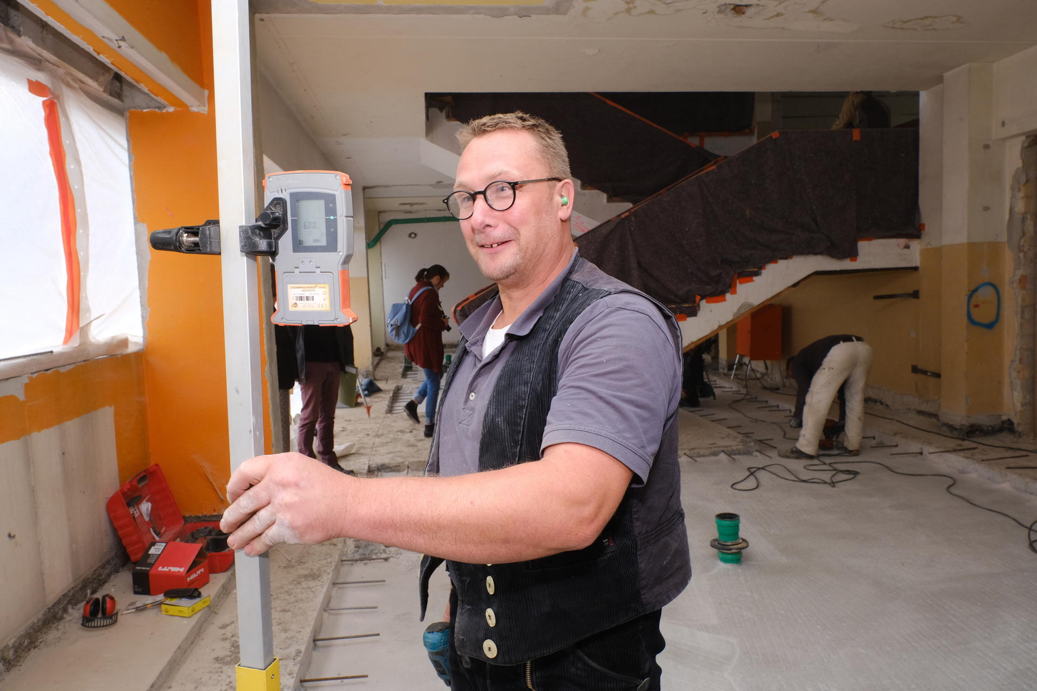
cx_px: 518
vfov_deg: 53.1
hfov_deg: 73.7
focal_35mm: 24
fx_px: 691
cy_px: 346
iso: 800
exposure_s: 1/125
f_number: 7.1
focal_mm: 16
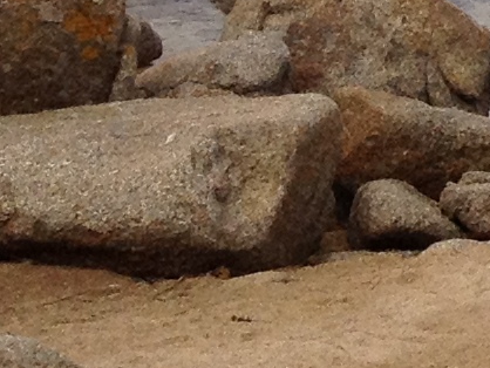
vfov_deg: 5.2
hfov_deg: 6.5
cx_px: 1547
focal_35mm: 273
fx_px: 3867
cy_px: -619
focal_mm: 4.28
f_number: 2.4
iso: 64
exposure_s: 1/1905
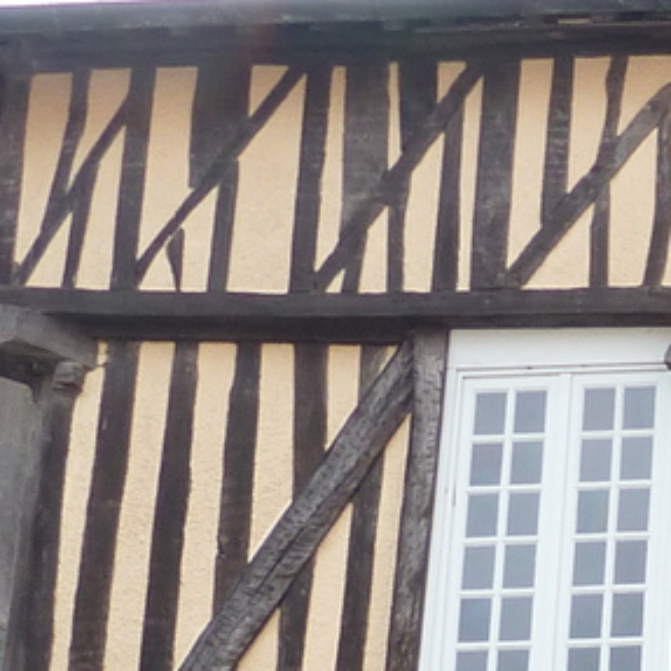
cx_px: 1232
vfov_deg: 12.9
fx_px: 2697
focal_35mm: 123
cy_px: 1209
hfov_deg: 12.8
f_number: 4
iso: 80
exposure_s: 1/125
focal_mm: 4.1
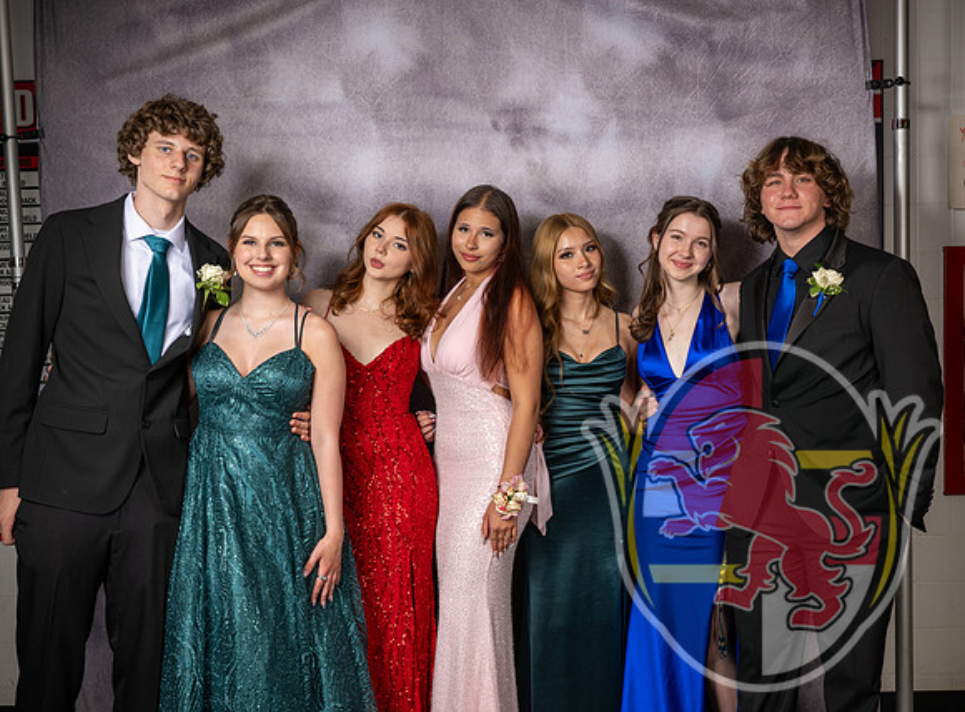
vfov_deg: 33.4
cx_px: 522
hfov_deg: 44.2
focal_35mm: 43
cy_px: 385
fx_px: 1188
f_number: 4.5
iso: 50
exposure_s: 1/400
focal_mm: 37
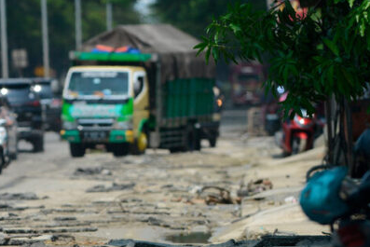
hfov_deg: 2.7
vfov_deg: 1.8
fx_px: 7957
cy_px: 168
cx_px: -73
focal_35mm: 774
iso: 400
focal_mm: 300
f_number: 4
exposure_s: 1/4000
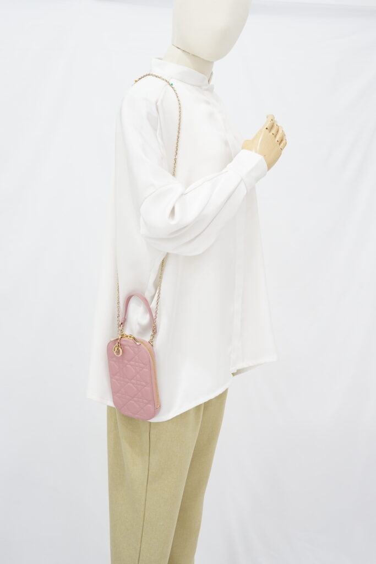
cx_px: 188
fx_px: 783
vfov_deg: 39.6
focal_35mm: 50
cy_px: 282
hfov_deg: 27.0
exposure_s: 1/8
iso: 640
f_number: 6.3
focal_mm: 50
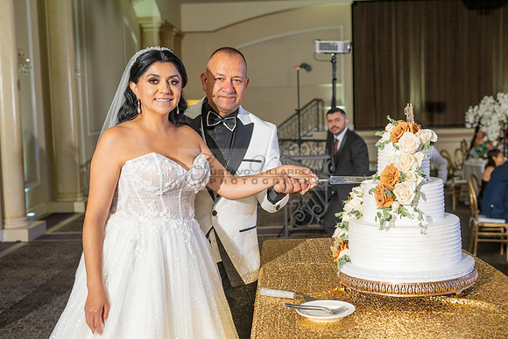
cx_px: 254
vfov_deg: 28.1
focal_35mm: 48
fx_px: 677
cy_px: 170
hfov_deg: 41.1
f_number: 4
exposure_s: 1/160
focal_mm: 48
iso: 800
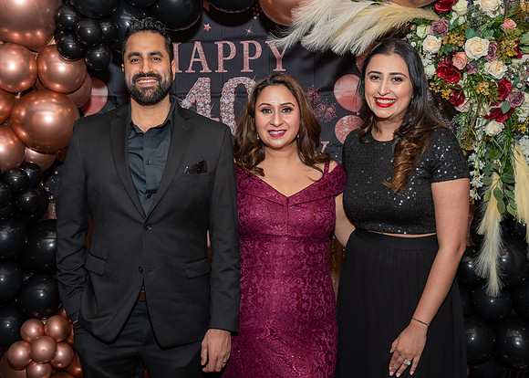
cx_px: 264
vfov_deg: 29.7
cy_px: 188
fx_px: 712
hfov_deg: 40.8
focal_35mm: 47
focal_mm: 30
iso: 400
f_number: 7.1
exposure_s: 1/250
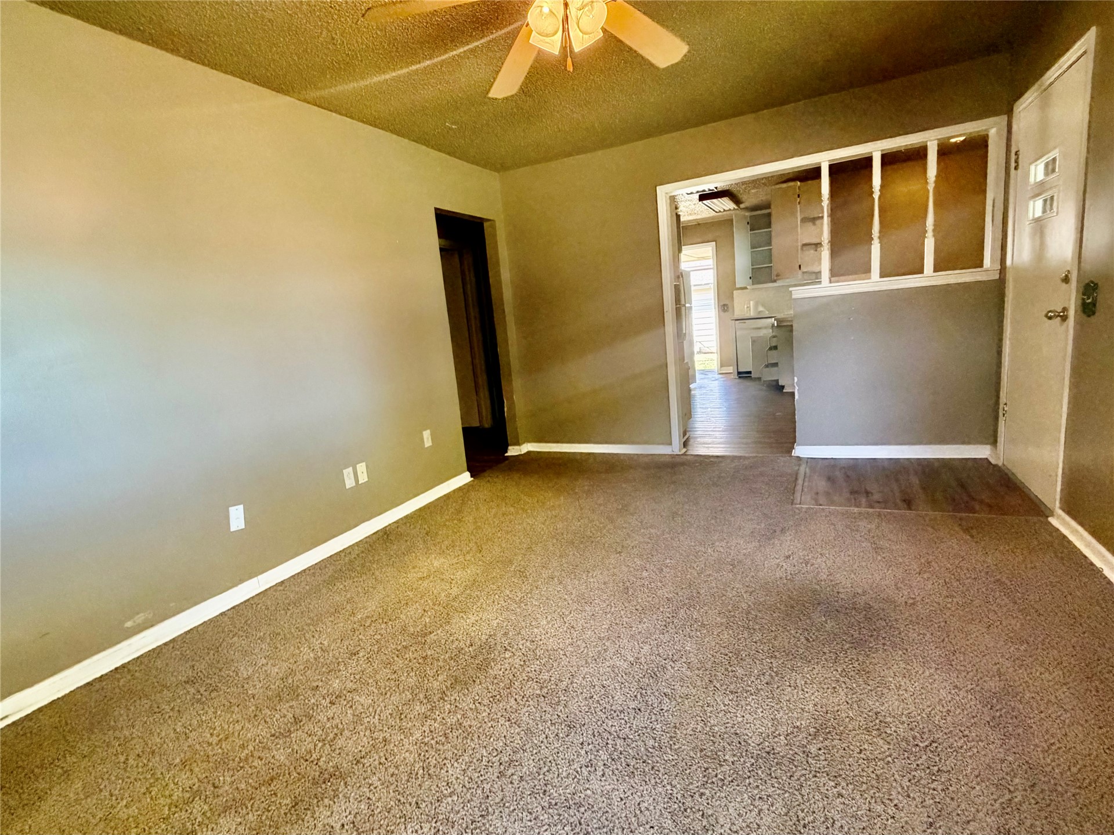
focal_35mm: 14
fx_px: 450
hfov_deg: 102.1
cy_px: 418
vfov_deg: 85.6
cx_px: 557
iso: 400
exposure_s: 1/60
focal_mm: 2.22
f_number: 2.2
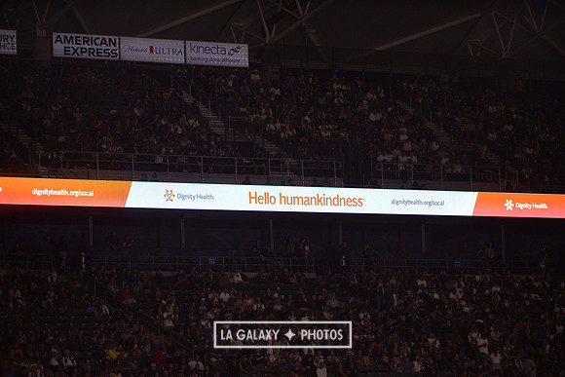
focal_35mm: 180
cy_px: 188
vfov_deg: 7.6
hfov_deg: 11.4
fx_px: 2826
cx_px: 282
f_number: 2.8
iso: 1600
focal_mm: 180
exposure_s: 1/3200
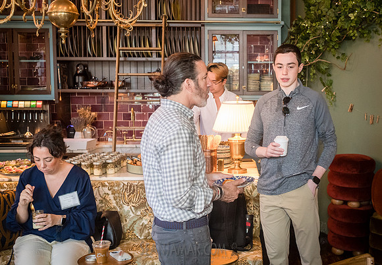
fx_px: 512
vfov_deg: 29.0
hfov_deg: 40.3
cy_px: 127
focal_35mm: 48
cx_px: 259
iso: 4000
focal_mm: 35
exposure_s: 1/200
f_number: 4.5
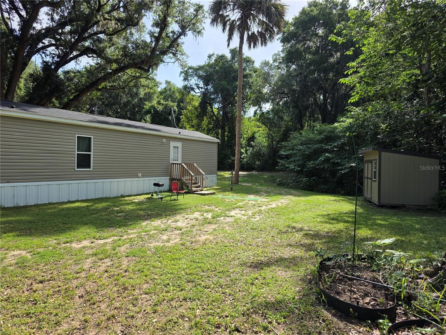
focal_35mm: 23
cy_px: 168
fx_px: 296
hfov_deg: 73.9
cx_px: 223
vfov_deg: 58.9
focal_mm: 6.3
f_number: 1.7
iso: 80
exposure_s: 1/3608
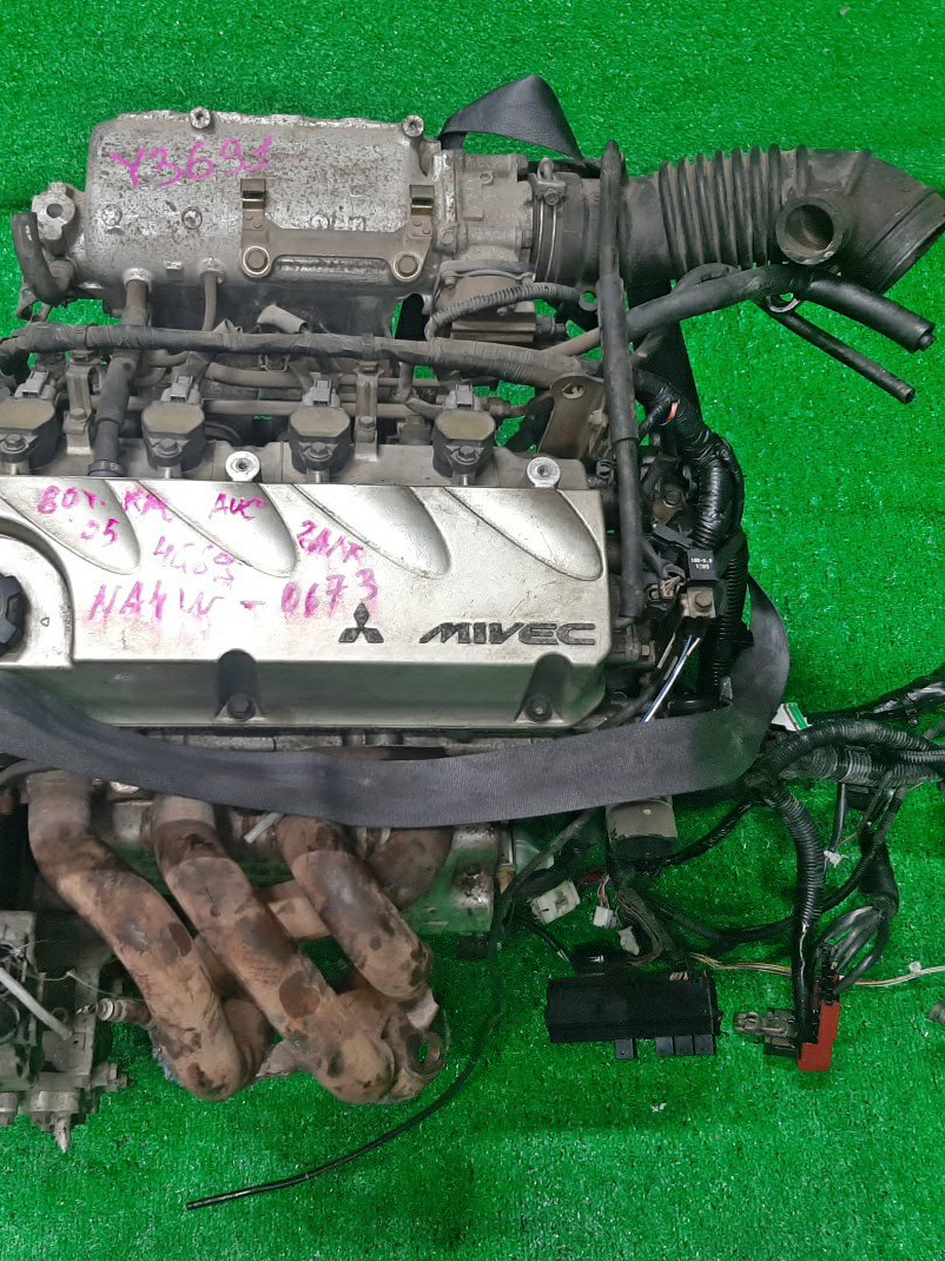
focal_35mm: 35
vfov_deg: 52.6
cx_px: 375
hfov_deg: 40.5
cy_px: 632
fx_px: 1274
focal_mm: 3.93
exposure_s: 1/50
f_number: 1.7
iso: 109
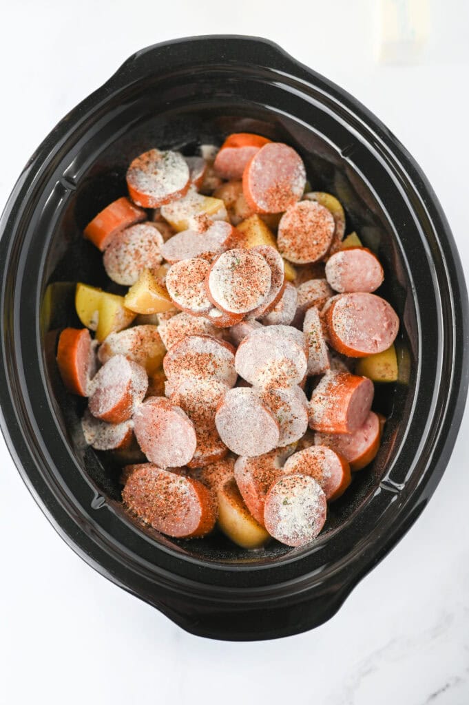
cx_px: 234
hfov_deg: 26.9
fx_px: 979
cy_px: 352
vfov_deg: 39.6
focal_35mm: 50
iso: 450
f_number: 4
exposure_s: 1/125
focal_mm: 50
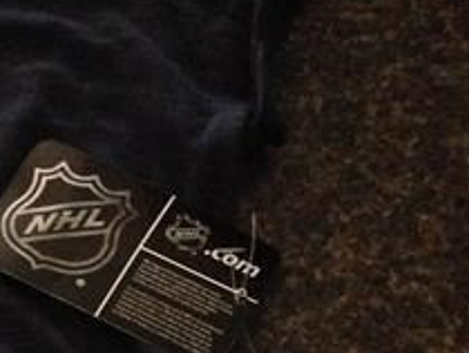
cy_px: 371
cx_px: -185
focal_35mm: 102
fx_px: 1384
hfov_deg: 17.7
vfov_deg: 14.3
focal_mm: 4.12
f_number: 2.4
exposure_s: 1/15
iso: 800
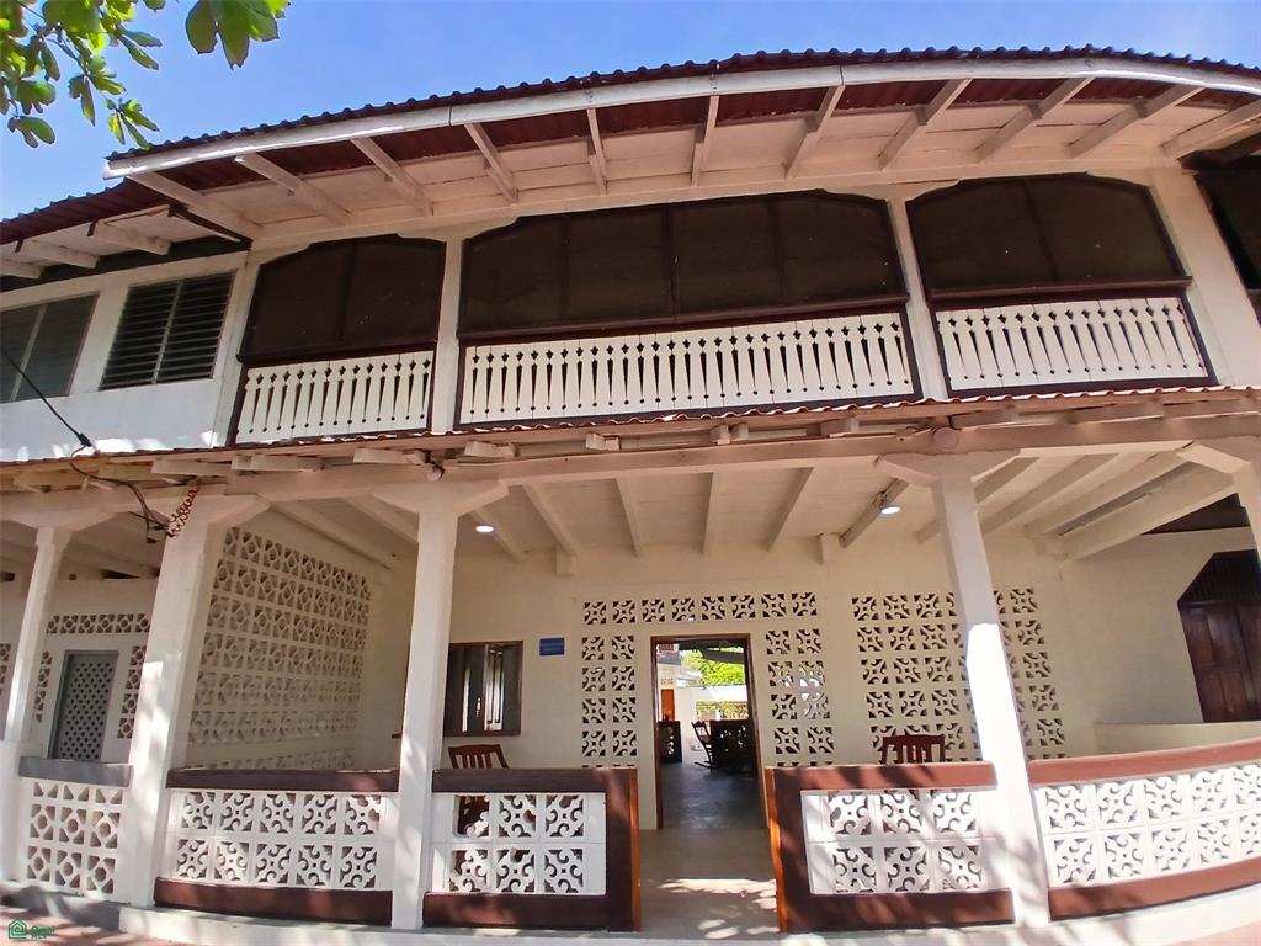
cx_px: 630
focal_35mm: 17
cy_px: 473
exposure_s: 1/476
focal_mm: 1.4
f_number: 2.2
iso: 50
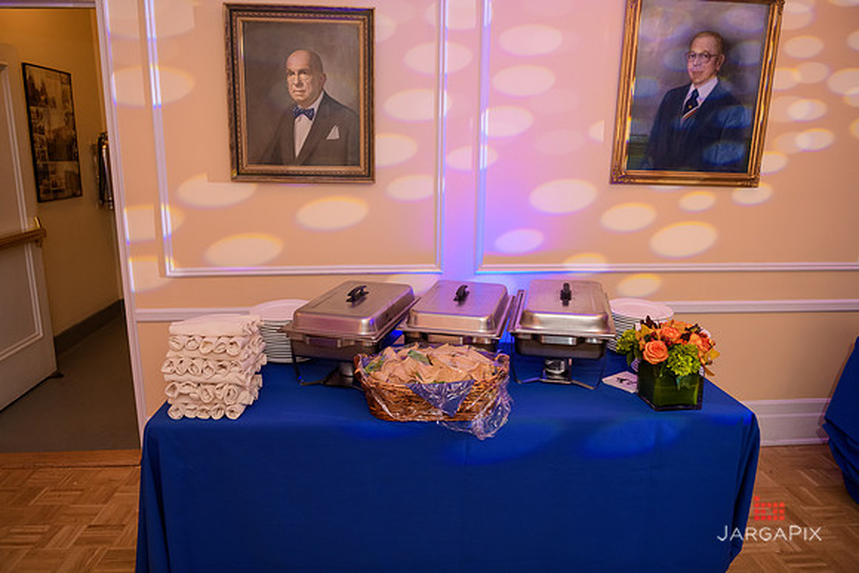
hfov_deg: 69.4
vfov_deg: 49.6
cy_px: 286
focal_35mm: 26
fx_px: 621
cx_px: 430
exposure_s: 1/125
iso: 1600
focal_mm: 26
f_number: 3.2
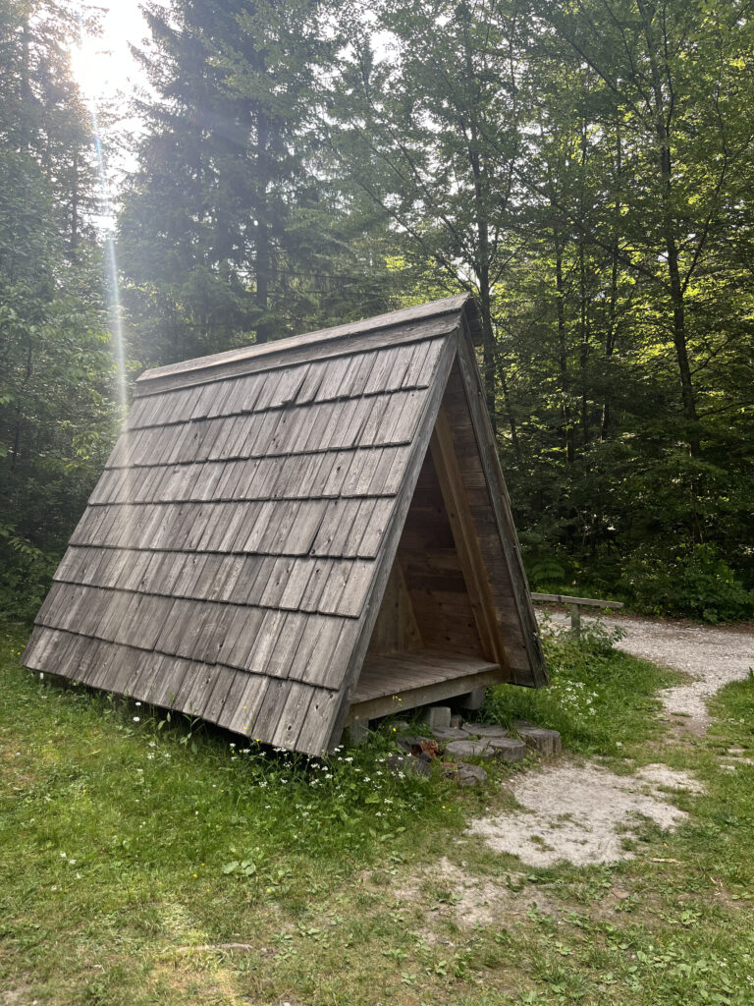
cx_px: 377
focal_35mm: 26
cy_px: 503
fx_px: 755
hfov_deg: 53.1
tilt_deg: +2.2
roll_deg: +0.6
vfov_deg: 67.3
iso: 50
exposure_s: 1/422
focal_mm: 5.1
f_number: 1.6
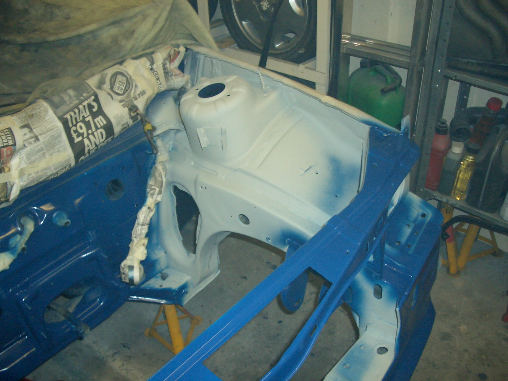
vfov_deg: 40.7
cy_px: 190
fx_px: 514
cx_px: 254
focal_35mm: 35
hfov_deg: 52.6
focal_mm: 5.8
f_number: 2.6
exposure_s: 1/60
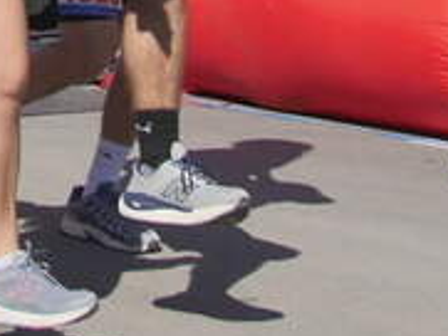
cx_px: -134
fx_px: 2577
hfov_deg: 9.7
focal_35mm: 199
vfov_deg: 7.2
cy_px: -356
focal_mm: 15
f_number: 3.2
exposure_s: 1/3200
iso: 200
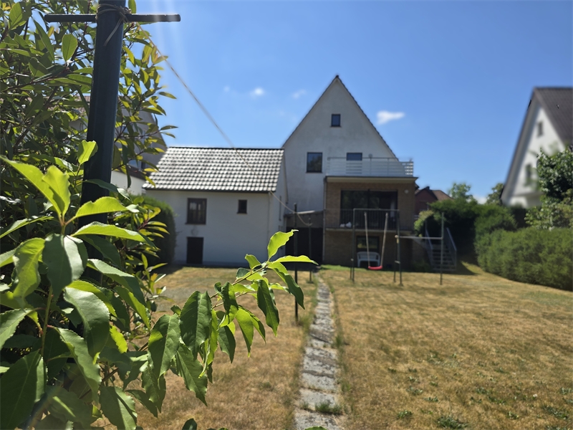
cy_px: 215
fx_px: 381
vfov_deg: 58.9
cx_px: 286
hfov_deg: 73.9
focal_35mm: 23
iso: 12
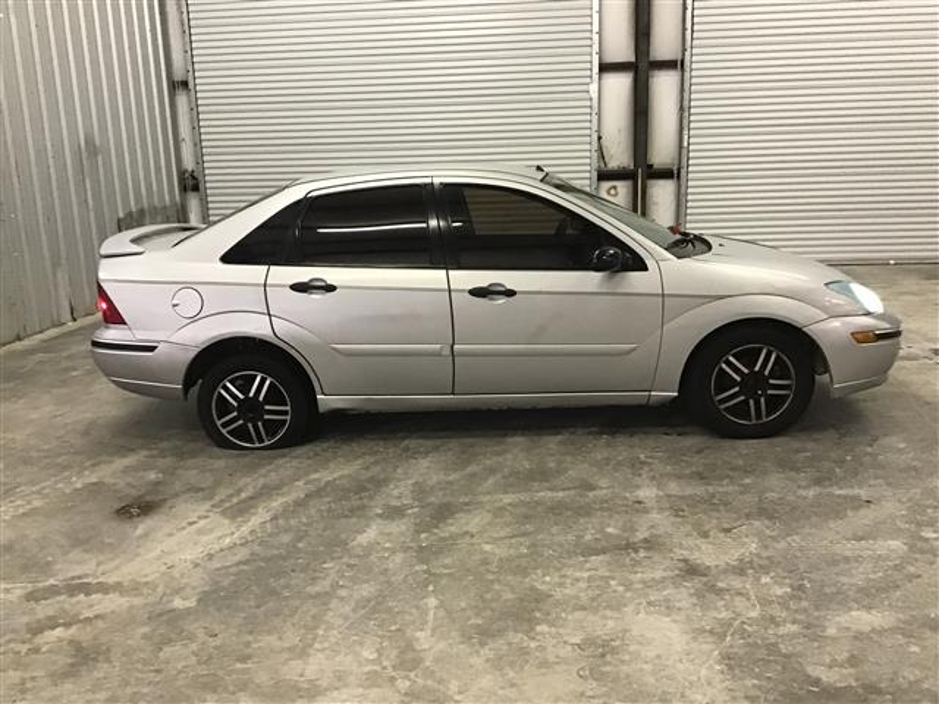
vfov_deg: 45.4
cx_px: 470
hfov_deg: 58.4
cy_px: 352
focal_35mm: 31
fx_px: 841
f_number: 2.4
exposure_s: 1/30
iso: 160
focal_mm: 3.3
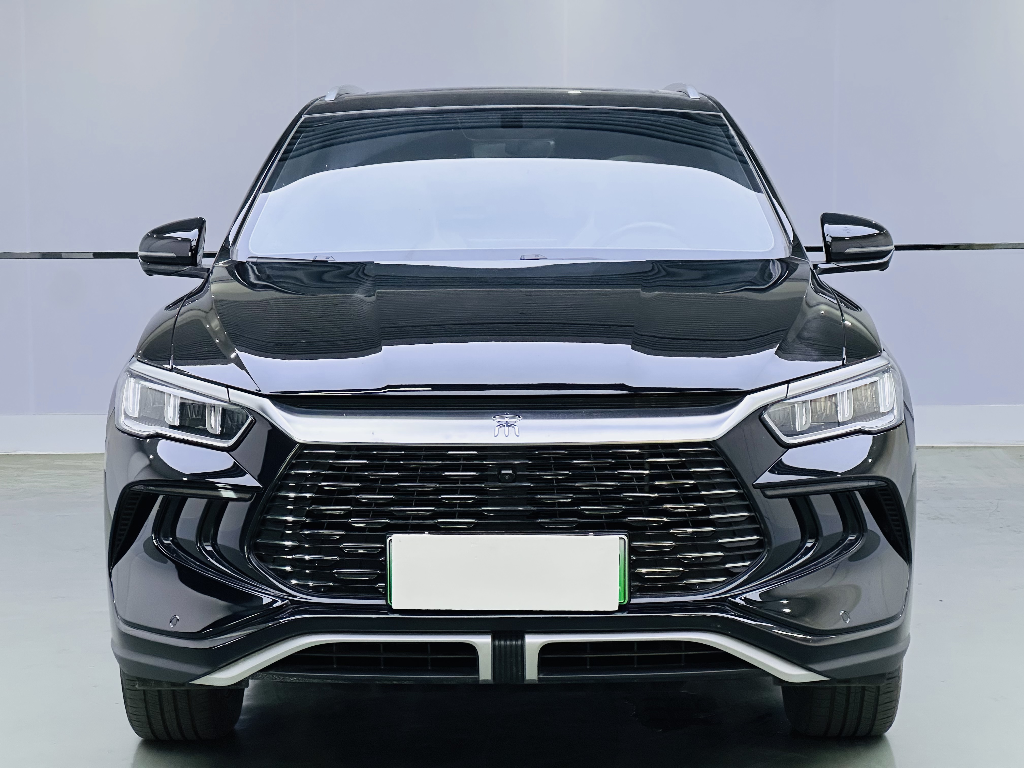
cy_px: 384
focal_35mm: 77
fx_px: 2278
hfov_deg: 25.3
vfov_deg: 19.1
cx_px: 512
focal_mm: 9
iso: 250
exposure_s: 1/100
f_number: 2.8
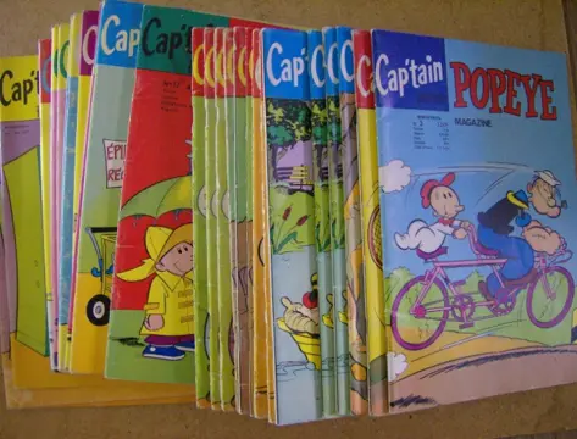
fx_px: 603
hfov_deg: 51.1
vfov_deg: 40.0
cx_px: 288
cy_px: 220
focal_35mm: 36
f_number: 2.8
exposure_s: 1/22.7
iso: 200
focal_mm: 6
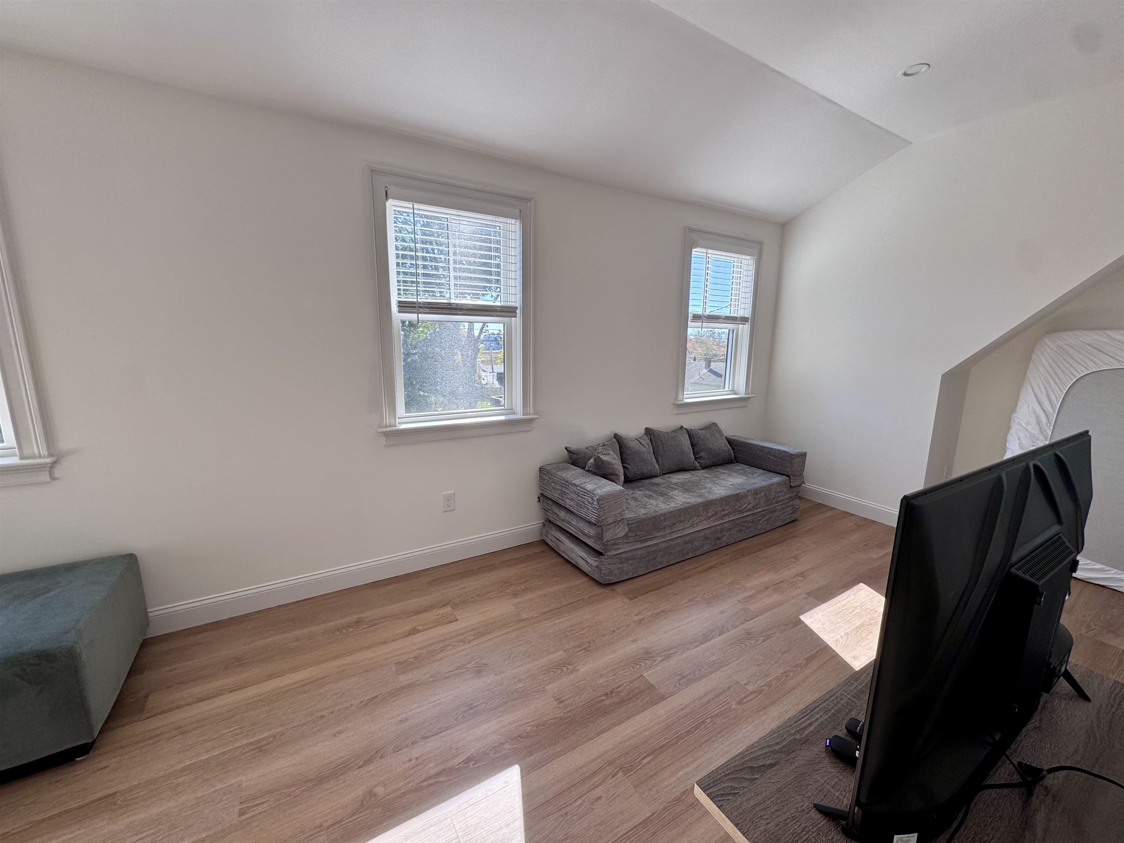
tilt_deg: -11.6
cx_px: 562
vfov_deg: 85.7
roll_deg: -0.6
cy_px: 422
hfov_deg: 102.1
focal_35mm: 14
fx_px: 455
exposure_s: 1/152
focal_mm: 2.22
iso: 40
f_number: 2.2
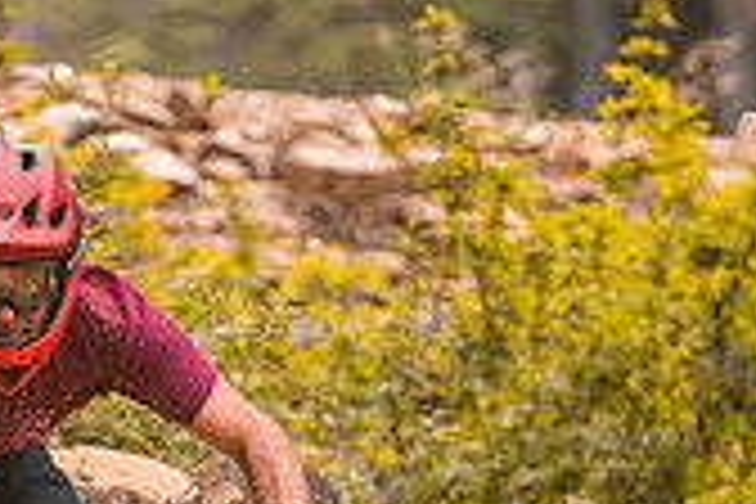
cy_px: 716
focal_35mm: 689
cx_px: 86
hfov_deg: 3.0
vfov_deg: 2.0
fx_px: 14468
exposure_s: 1/1600
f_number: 2.8
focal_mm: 200
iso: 450
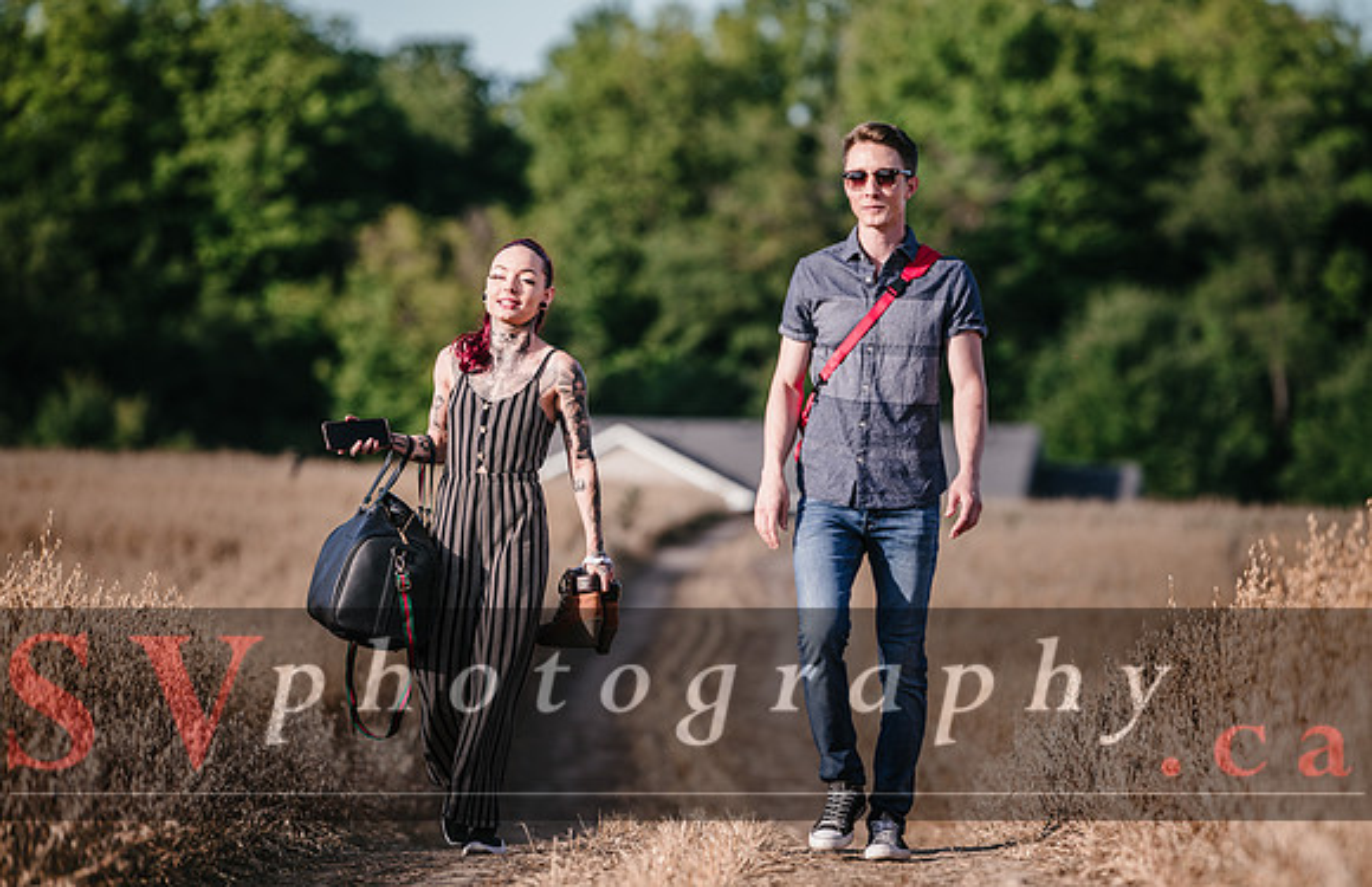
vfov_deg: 6.0
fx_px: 8450
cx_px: 758
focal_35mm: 224
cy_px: 443
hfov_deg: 9.3
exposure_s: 1/500
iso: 64
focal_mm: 200
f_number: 3.5
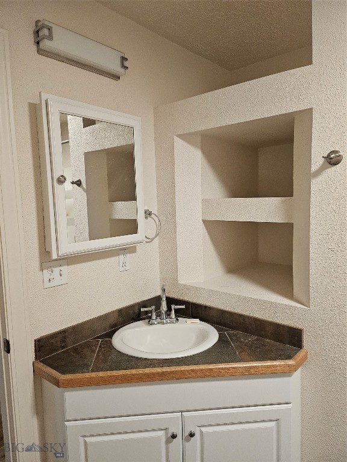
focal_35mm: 24
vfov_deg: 71.6
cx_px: 174
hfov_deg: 56.8
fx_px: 321
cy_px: 231
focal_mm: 5
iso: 640
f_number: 1.8
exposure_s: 1/120
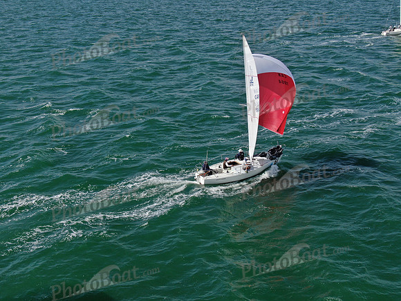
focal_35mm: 48
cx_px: 200
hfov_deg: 39.7
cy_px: 150
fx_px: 556
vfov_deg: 30.3
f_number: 3.8
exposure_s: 1/1000
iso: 100
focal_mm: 8.6
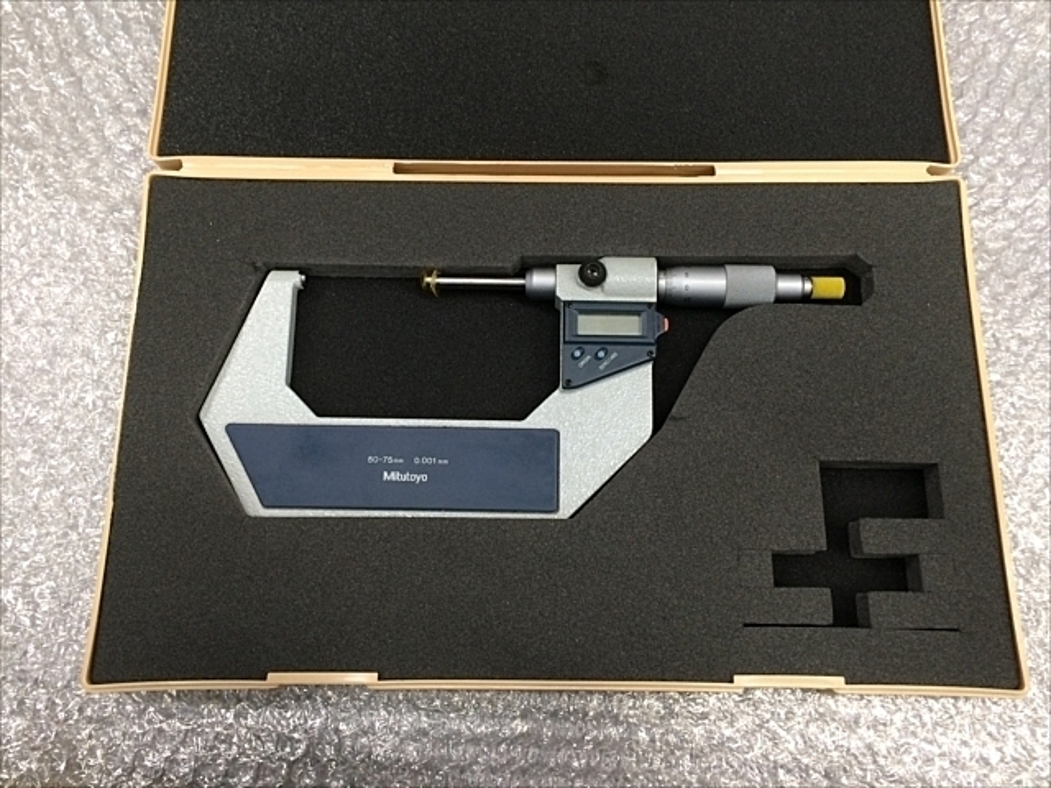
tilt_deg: -75.6
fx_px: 880
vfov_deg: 48.2
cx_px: 526
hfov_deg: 61.7
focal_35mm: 29
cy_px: 394
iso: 160
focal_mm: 4.15
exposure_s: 1/30
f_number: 2.2
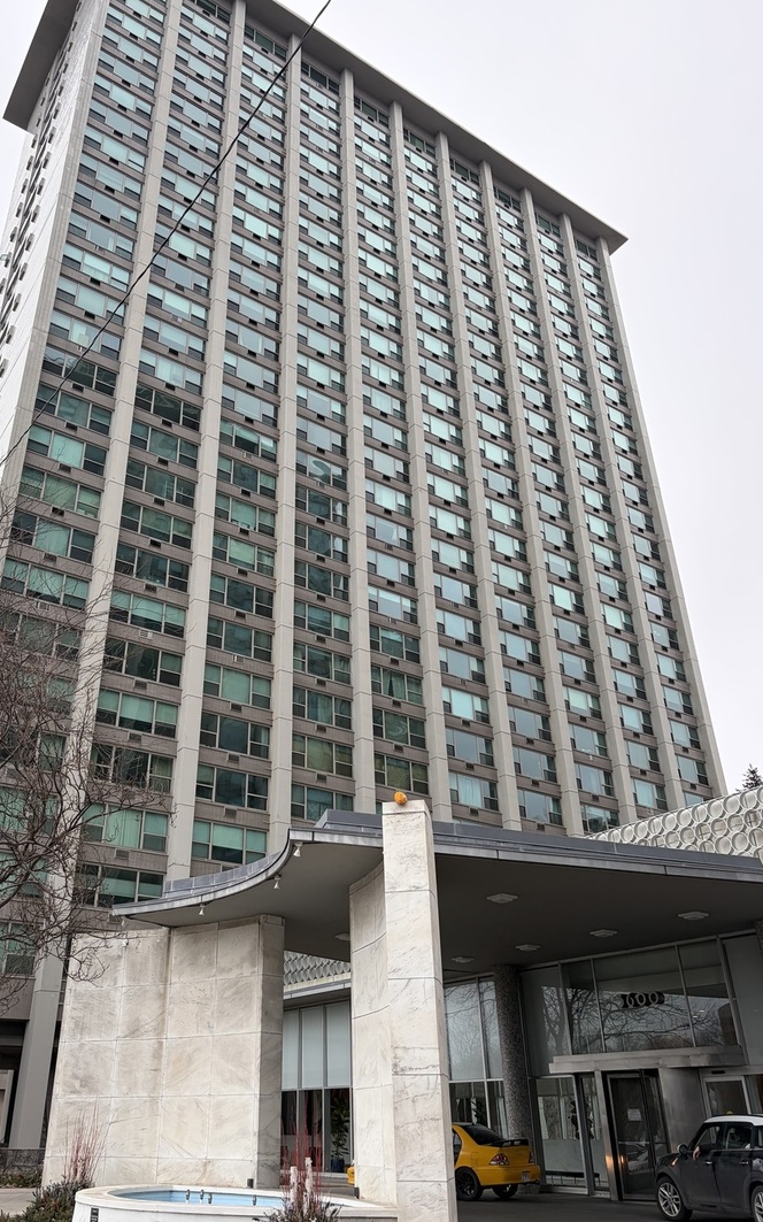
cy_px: 604
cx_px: 310
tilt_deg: +30.8
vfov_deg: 66.5
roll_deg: -0.6
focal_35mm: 28
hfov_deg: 44.3
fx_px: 932
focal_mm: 5.96
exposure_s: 1/840
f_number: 1.6
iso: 64
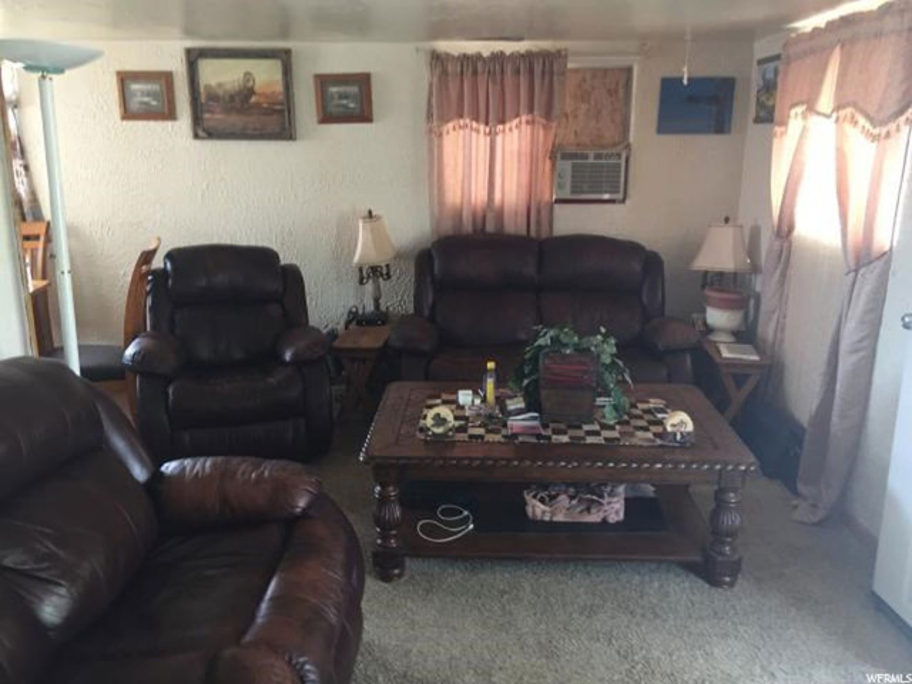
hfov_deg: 61.7
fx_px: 764
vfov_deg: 48.2
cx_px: 456
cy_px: 342
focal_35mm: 29
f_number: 2.2
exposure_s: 1/30
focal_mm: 4.15
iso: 125
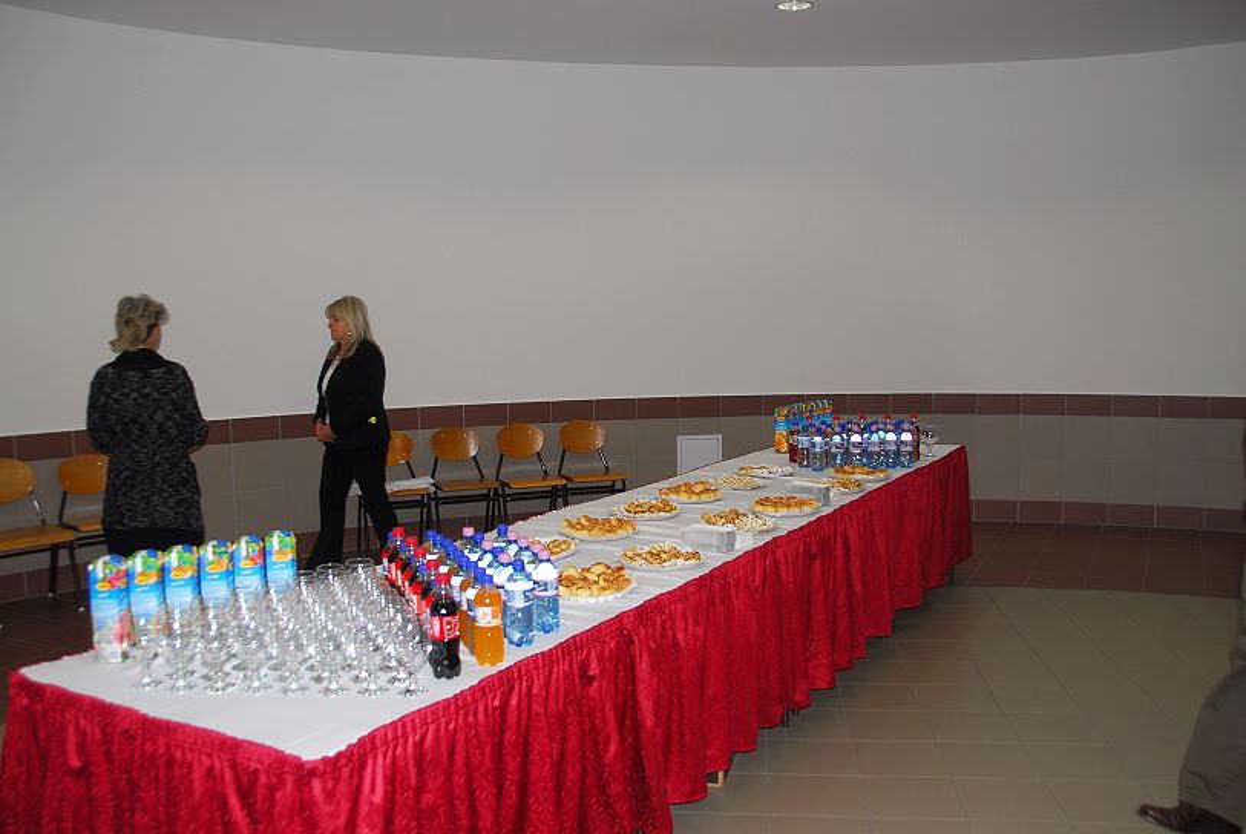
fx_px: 1143
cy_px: 417
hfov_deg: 57.2
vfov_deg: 40.1
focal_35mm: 33
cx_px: 623
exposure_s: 1/60
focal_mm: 22
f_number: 3.8
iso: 100
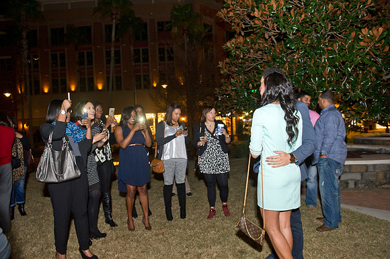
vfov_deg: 49.5
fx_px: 281
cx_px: 195
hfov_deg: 69.4
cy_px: 130
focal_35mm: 26
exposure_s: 1/80
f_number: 4
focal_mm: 26
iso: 3200
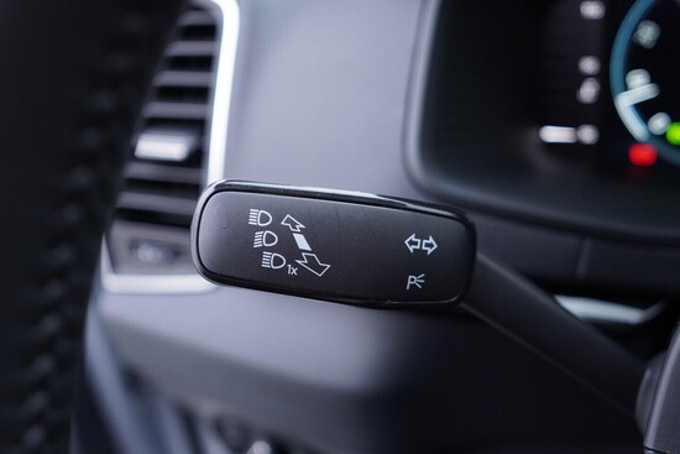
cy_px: 227
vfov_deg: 36.9
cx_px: 340
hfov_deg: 53.1
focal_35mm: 36
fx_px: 680
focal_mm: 24
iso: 250
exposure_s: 1/40
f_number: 2.8
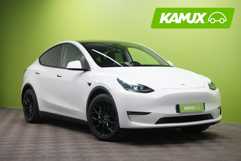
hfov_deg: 31.0
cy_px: 80
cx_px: 120
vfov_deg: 20.9
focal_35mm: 65
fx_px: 435
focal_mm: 65
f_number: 9
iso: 2500
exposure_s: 1/30
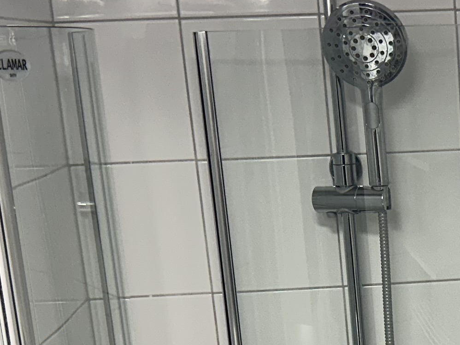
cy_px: 441
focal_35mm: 97
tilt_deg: -15.9
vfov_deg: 14.6
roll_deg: +2.8
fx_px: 1289
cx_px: 516
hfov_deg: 19.3
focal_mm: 6.86
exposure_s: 1/100
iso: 125
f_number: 1.78
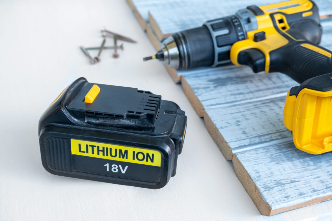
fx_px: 397
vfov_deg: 31.2
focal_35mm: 43
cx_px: 166
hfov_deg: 45.4
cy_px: 110
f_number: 4.5
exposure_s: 1/80
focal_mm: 28.8
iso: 400
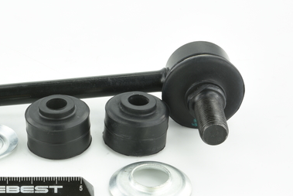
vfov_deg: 12.0
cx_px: 22
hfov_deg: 17.6
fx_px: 928
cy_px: 151
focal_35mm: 114
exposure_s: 1/2
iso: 64
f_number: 29
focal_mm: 60
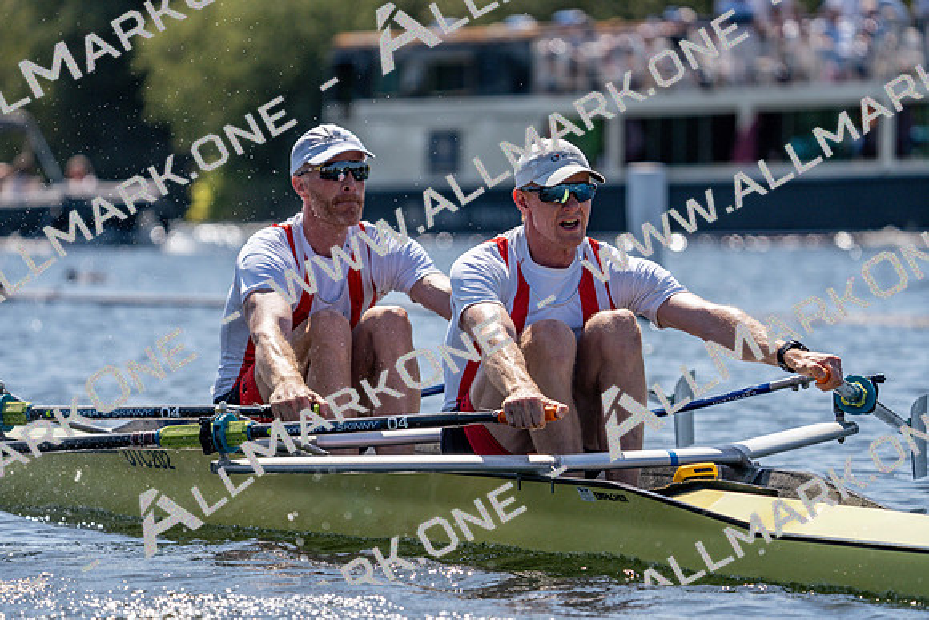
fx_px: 7743
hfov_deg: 6.9
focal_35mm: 300
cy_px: 310
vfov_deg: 4.6
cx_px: 464
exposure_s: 1/2000
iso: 250
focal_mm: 300
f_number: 5.6
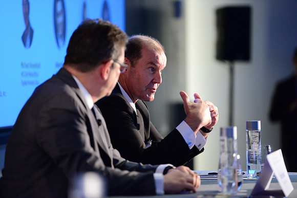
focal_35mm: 200
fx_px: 1650
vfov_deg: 6.9
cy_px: 99
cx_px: 148
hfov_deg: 10.3
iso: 4000
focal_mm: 200
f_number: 2.8
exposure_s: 1/125
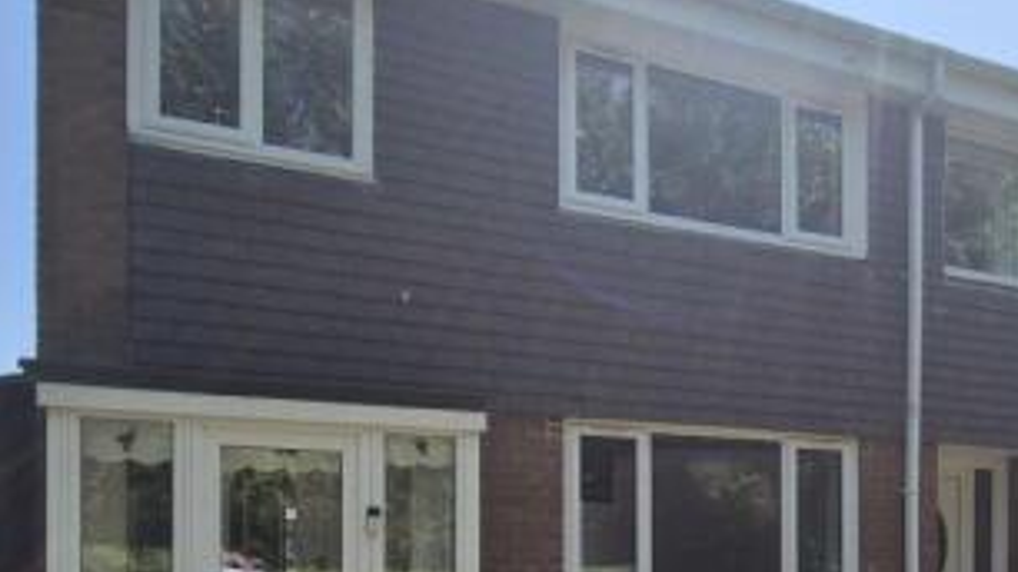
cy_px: 560
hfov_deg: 69.8
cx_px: 534
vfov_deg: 38.5
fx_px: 729
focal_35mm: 27
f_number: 2.2
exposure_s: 1/1932
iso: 50
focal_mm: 2.2
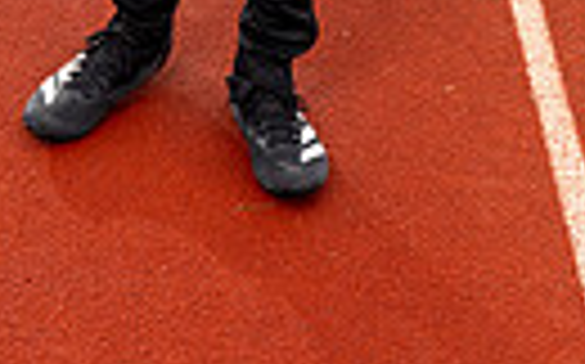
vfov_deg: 9.6
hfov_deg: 17.4
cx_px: 216
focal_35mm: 120
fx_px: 1912
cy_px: -521
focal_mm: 34
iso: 250
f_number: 5.6
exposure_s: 1/200
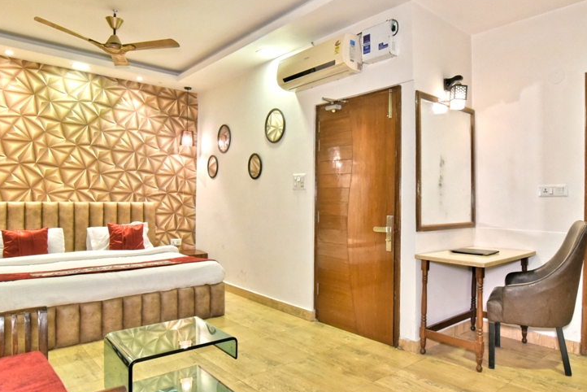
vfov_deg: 53.2
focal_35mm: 24
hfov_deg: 73.1
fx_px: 391
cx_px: 344
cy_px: 197
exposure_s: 1/40
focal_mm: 16
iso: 5000
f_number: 9
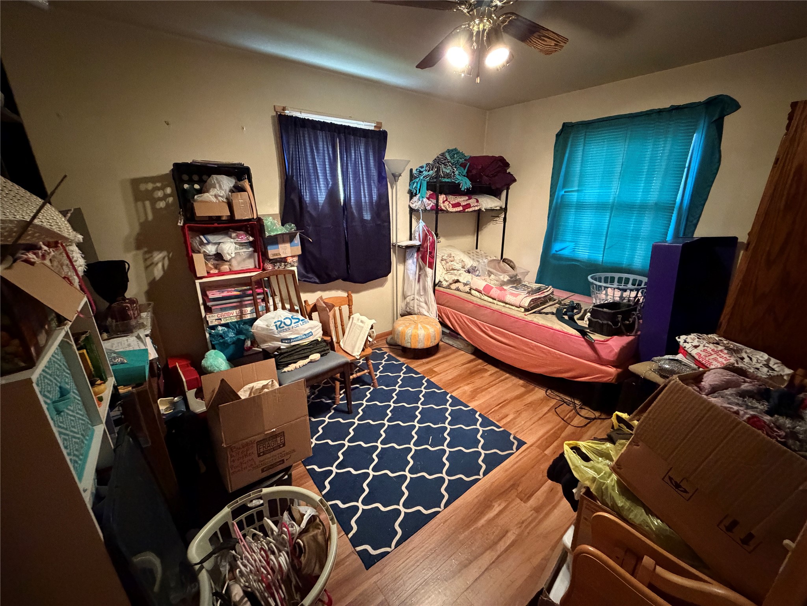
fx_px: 326
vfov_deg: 85.7
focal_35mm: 14
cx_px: 404
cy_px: 303
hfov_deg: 102.1
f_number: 2.2
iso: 1250
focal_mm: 2.22
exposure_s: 1/30
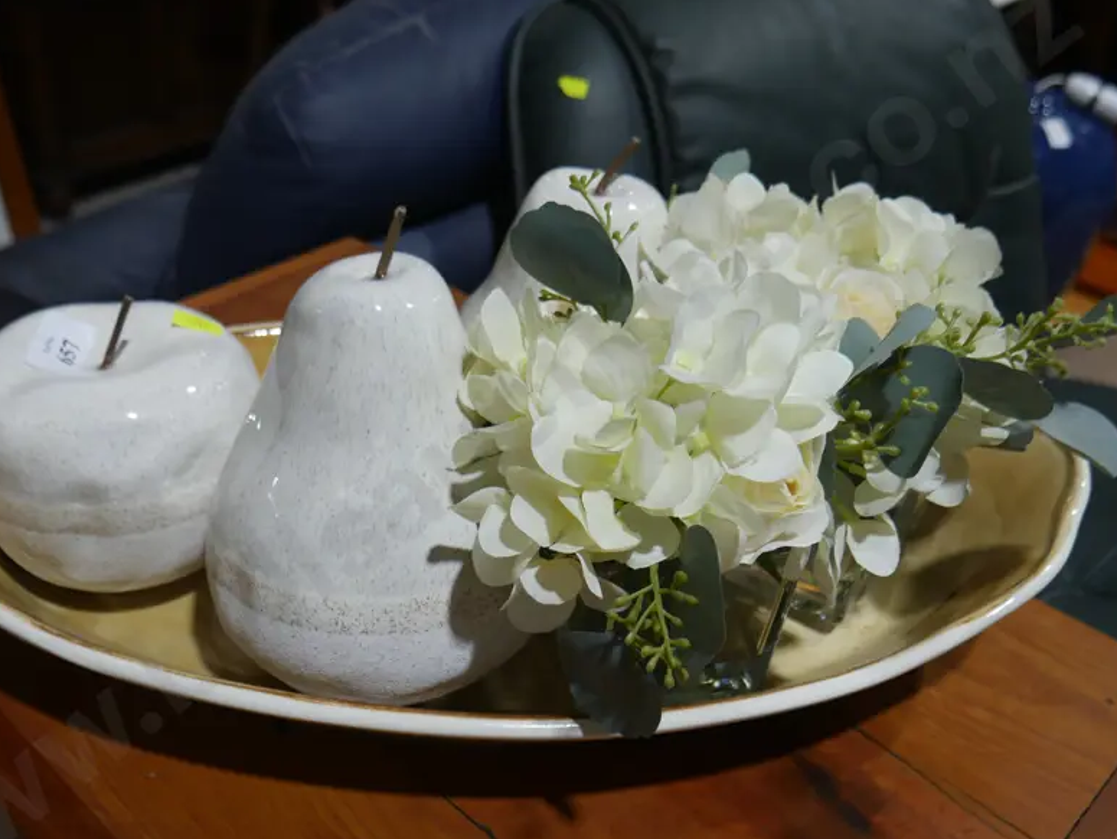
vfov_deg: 38.7
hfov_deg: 49.9
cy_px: 450
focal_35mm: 37
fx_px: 1194
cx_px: 474
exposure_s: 1/100
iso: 200
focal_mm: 14
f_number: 3.5
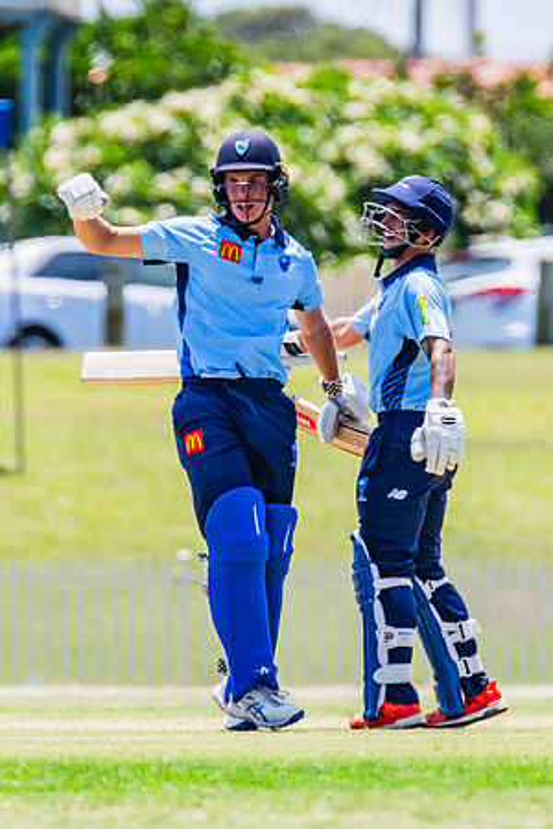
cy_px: 423
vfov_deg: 2.2
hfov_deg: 1.4
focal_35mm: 954
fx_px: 21979
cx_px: 330
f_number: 8
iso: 800
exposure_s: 1/2000
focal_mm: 600
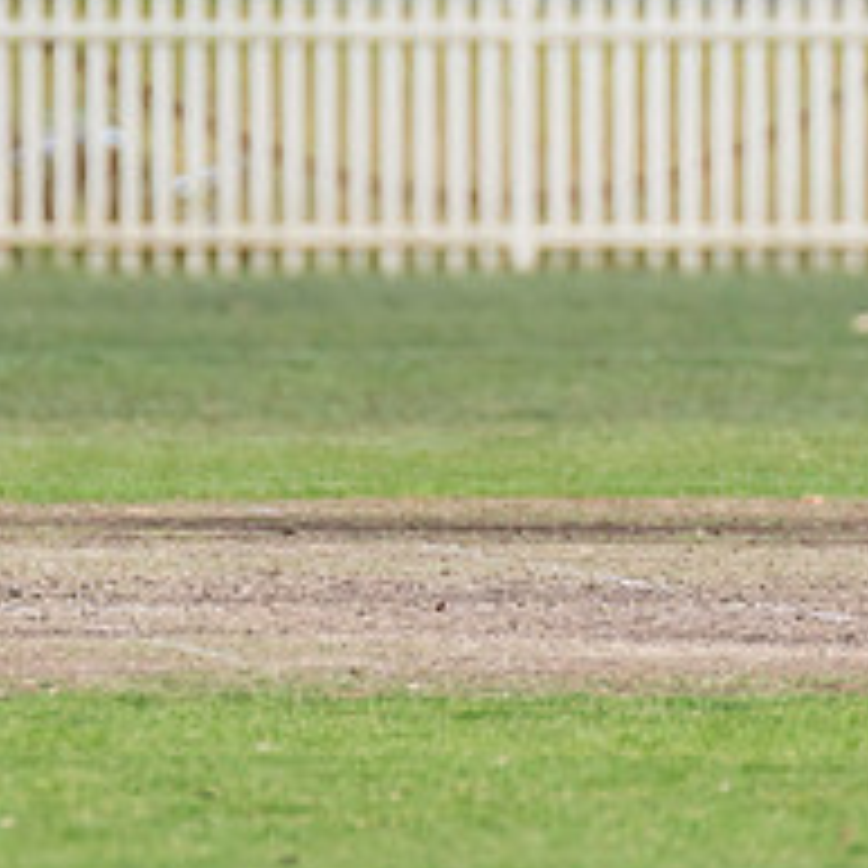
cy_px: 115
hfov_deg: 1.4
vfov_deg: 1.4
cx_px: 760
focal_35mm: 1295
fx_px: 36738
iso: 800
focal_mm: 500
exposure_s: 1/2500
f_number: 7.1
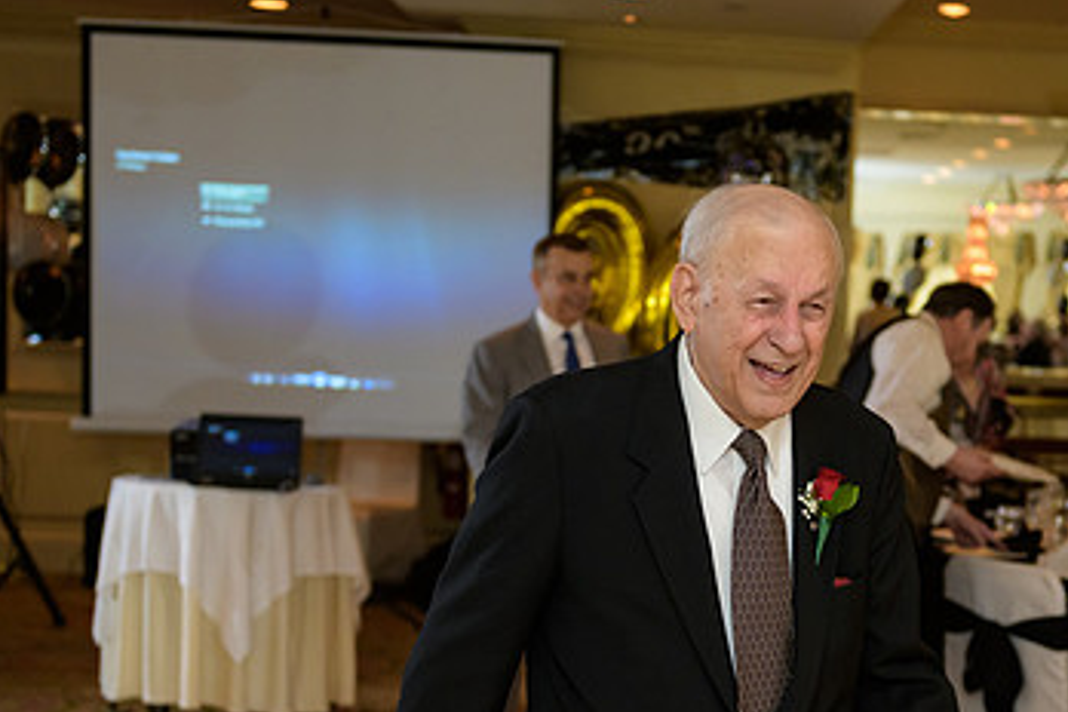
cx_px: 804
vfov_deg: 18.1
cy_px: 508
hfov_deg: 26.6
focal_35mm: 75
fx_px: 2225
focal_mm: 45
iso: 1000
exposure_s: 1/125
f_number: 2.8
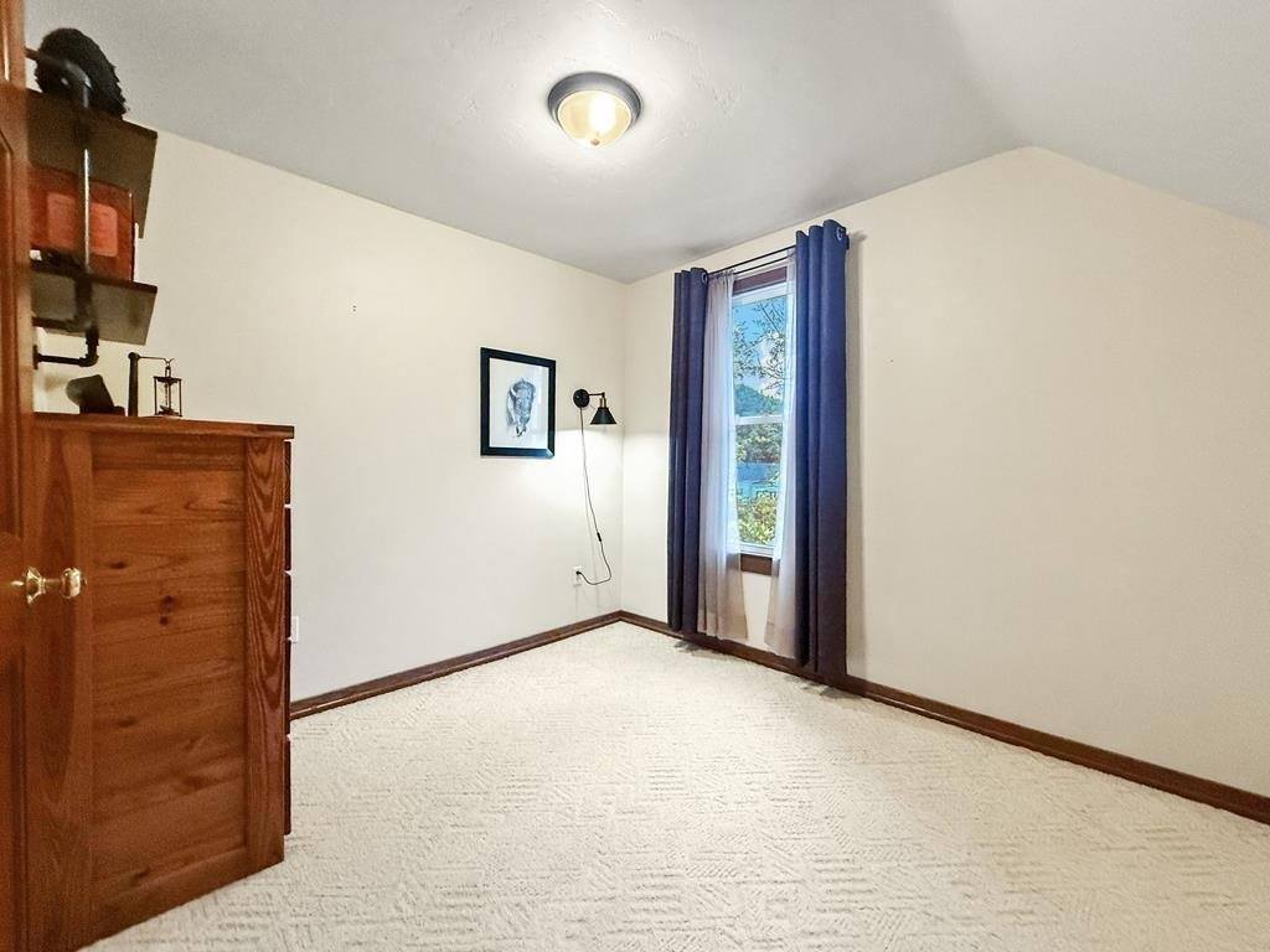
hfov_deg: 102.1
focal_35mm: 14
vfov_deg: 85.7
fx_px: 514
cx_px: 635
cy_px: 476
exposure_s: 1/120
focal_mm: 2.22
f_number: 2.2
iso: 320
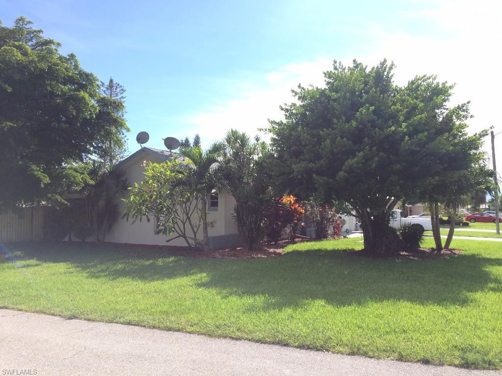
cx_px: 251
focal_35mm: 30
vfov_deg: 46.8
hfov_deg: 60.0
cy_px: 188
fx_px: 435
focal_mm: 4.12
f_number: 2.2
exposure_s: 1/1414
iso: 32
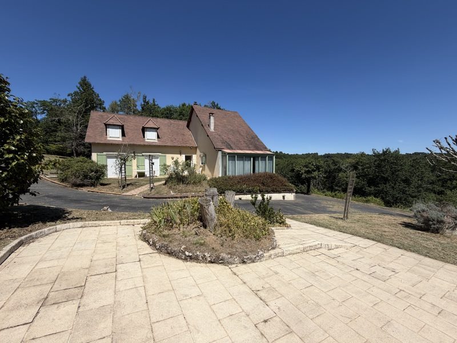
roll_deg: +0.2
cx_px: 228
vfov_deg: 85.7
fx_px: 185
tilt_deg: -3.7
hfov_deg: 102.1
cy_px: 172
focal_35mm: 14
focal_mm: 2.22
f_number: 2.2
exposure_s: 1/1235
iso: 20
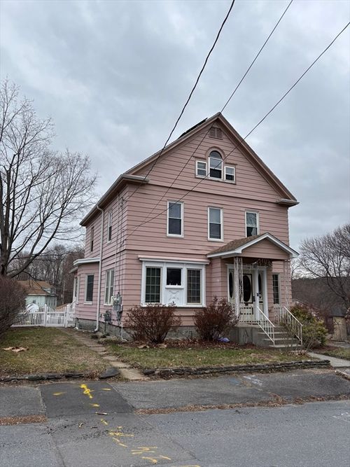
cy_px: 234
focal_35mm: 26
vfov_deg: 67.3
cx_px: 175
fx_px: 351
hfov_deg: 53.0
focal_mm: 5.96
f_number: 1.6
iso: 50
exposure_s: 1/775
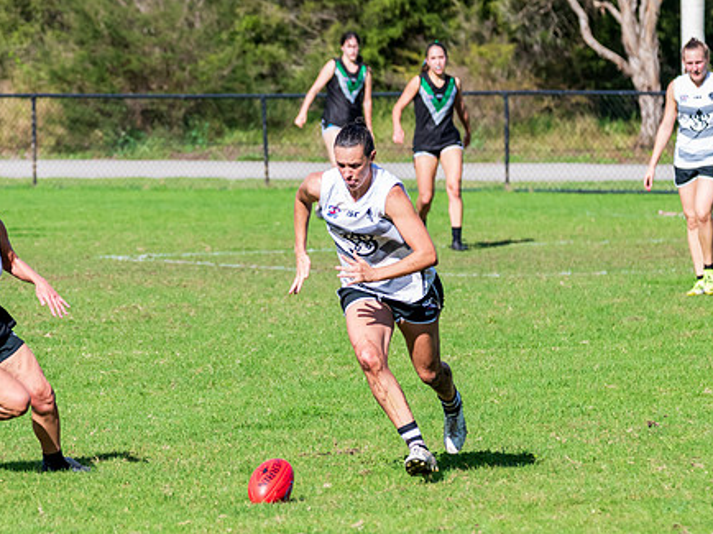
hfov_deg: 4.5
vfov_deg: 3.4
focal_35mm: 439
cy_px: 299
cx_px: 258
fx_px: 9037
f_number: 8
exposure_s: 1/1600
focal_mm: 260
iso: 800
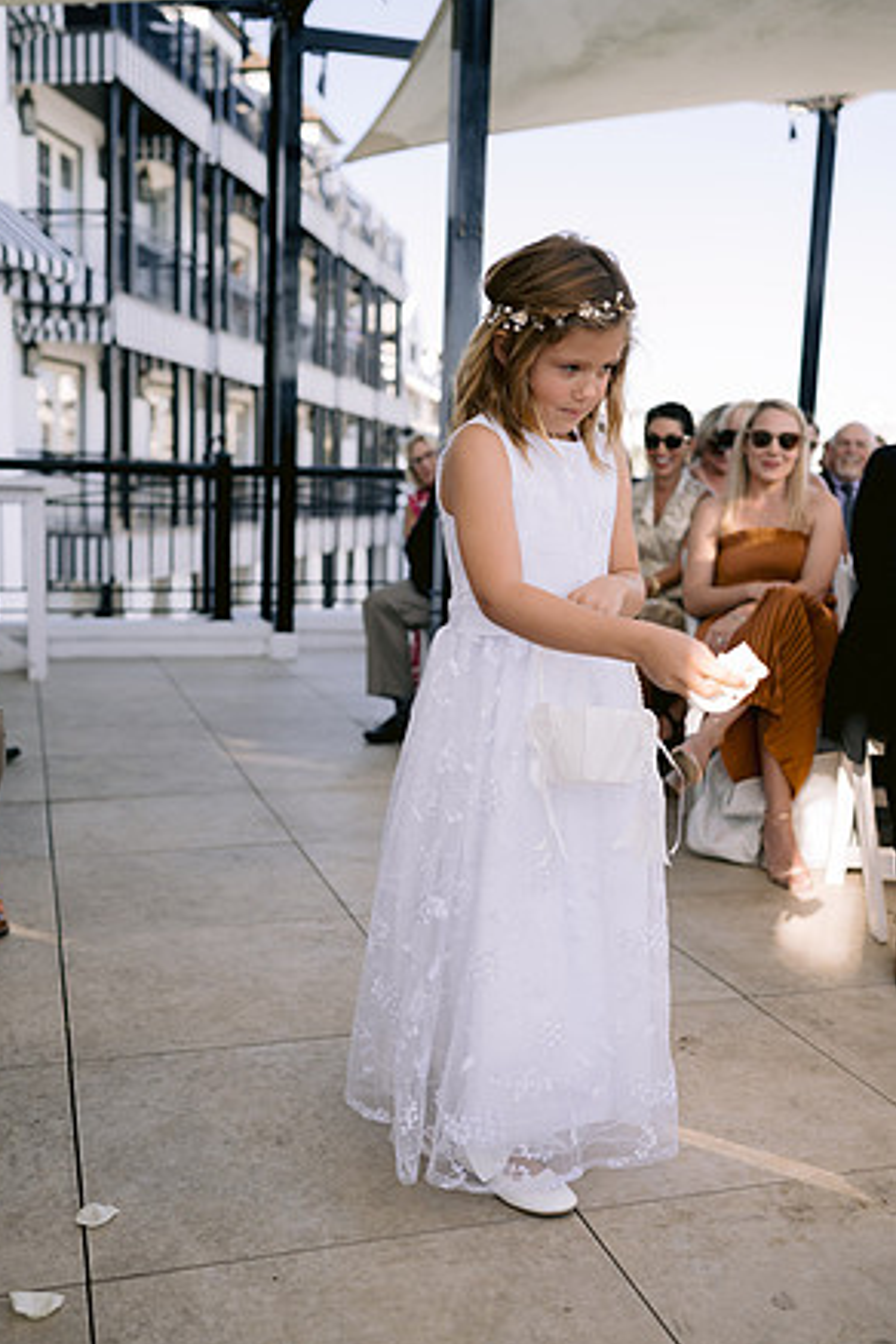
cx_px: 439
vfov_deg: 53.1
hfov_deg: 36.9
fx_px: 1344
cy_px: 681
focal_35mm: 36
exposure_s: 1/800
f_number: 2.8
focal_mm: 35
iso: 200
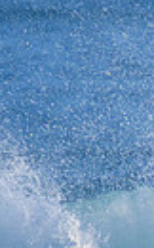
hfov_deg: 0.4
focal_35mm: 3630
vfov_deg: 0.6
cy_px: 346
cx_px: 494
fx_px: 24430
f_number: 11
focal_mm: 800
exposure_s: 1/2000
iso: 1800
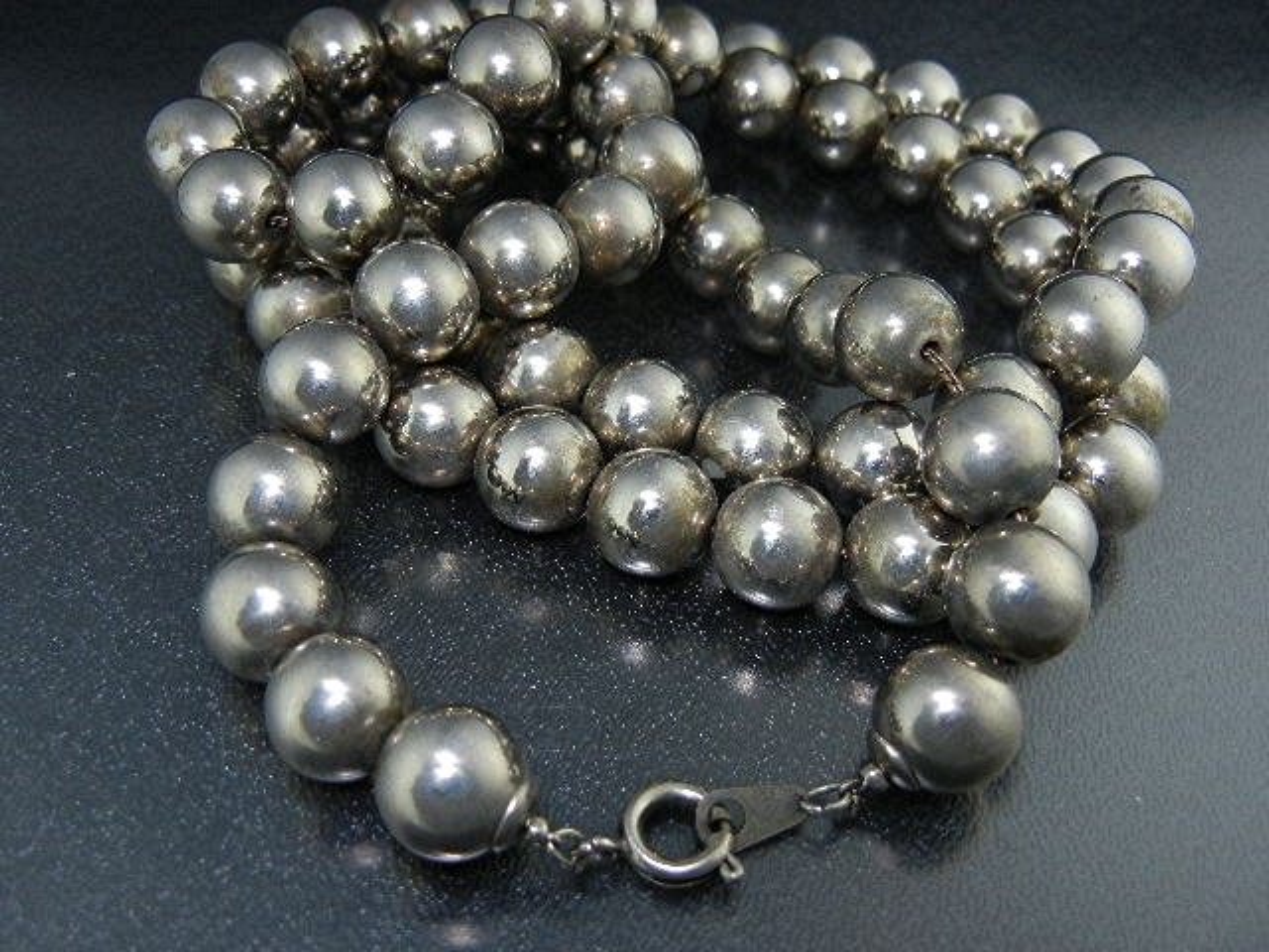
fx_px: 1430
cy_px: 476
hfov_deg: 47.9
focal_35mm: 39
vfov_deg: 36.8
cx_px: 634
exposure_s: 1/30
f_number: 3.7
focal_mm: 7.1
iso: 200
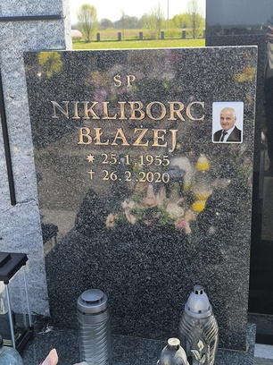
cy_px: 182
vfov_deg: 41.2
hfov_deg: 31.5
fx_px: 484
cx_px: 136
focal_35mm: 46
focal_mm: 6.14
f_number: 1.65
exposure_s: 1/399
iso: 50
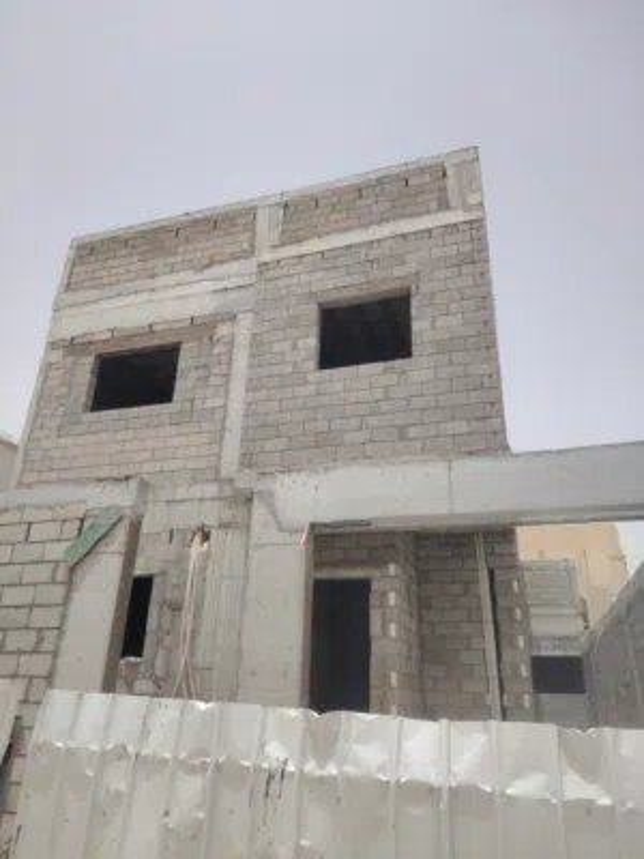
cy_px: 430
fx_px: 595
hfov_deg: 56.8
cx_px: 322
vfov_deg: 71.6
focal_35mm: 24
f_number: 1.75
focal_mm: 5.25
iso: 100
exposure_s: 1/904
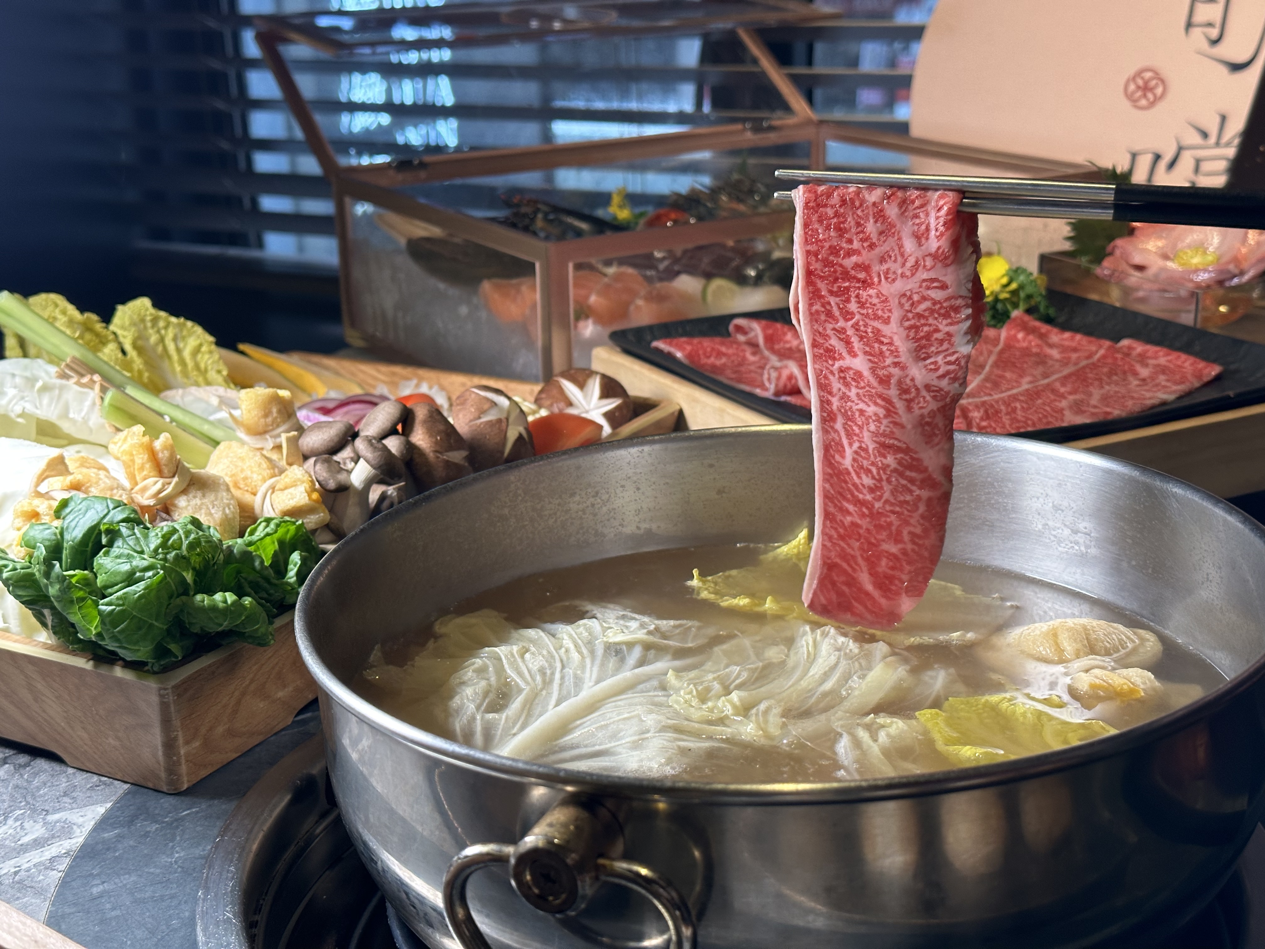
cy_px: 474
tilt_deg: -18.8
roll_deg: +1.6
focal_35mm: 48
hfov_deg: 39.7
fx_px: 1754
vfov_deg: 30.3
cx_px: 632
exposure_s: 1/59
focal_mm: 6.86
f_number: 1.78
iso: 125
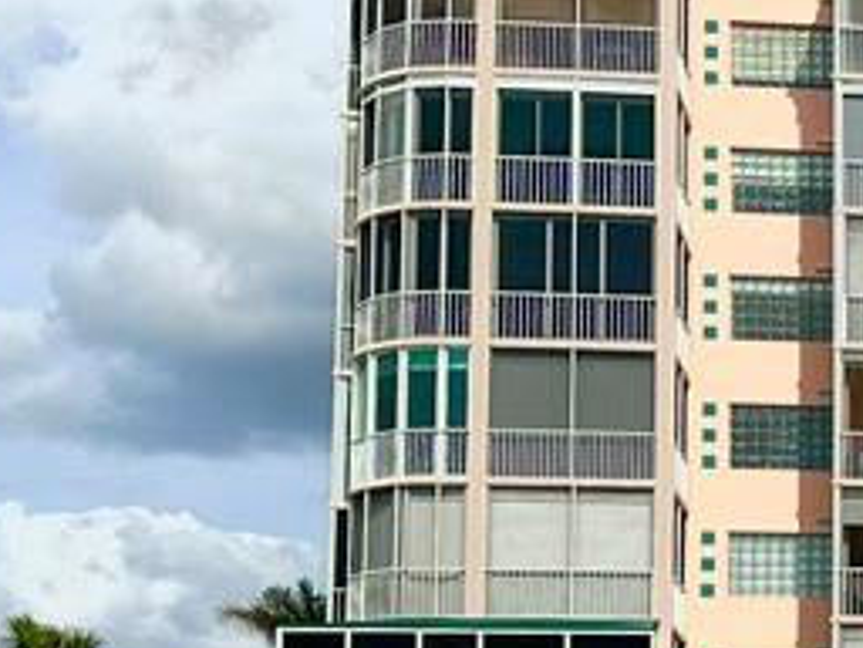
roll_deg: +0.0
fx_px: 2393
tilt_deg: +5.8
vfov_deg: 15.1
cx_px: 1301
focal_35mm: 96
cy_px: 695
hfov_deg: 18.2
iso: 80
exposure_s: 1/15625
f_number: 1.78
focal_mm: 6.86
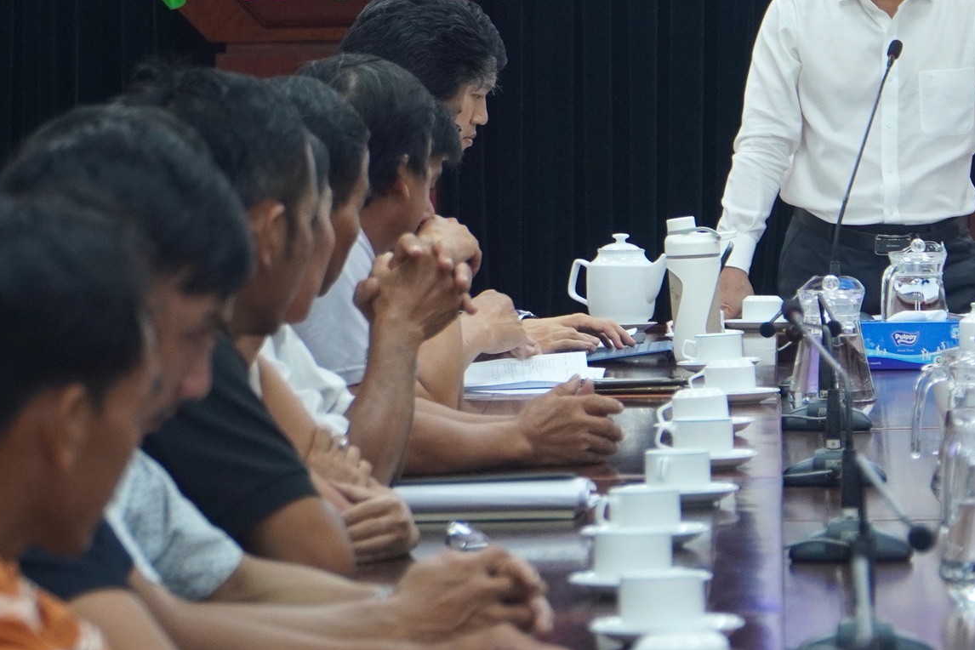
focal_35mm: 231
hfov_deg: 8.9
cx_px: 953
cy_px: 215
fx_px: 6259
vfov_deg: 5.9
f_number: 4
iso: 800
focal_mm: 69
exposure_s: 1/125
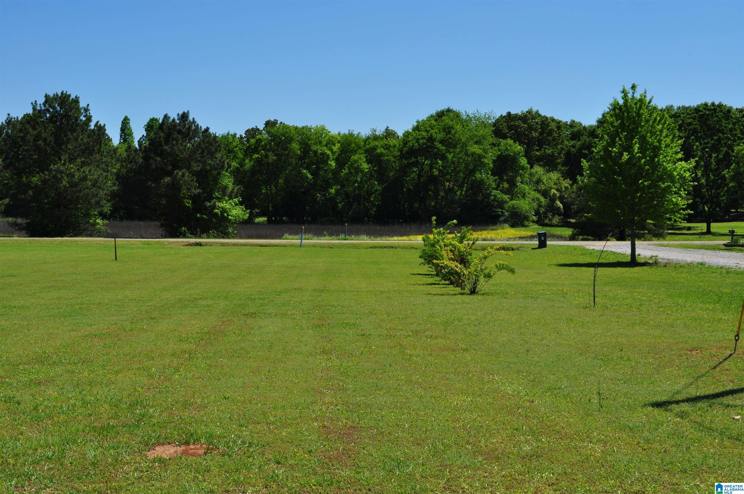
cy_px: 247
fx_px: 1084
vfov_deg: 25.7
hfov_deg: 37.9
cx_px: 372
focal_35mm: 52
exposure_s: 1/400
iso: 200
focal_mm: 35
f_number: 10
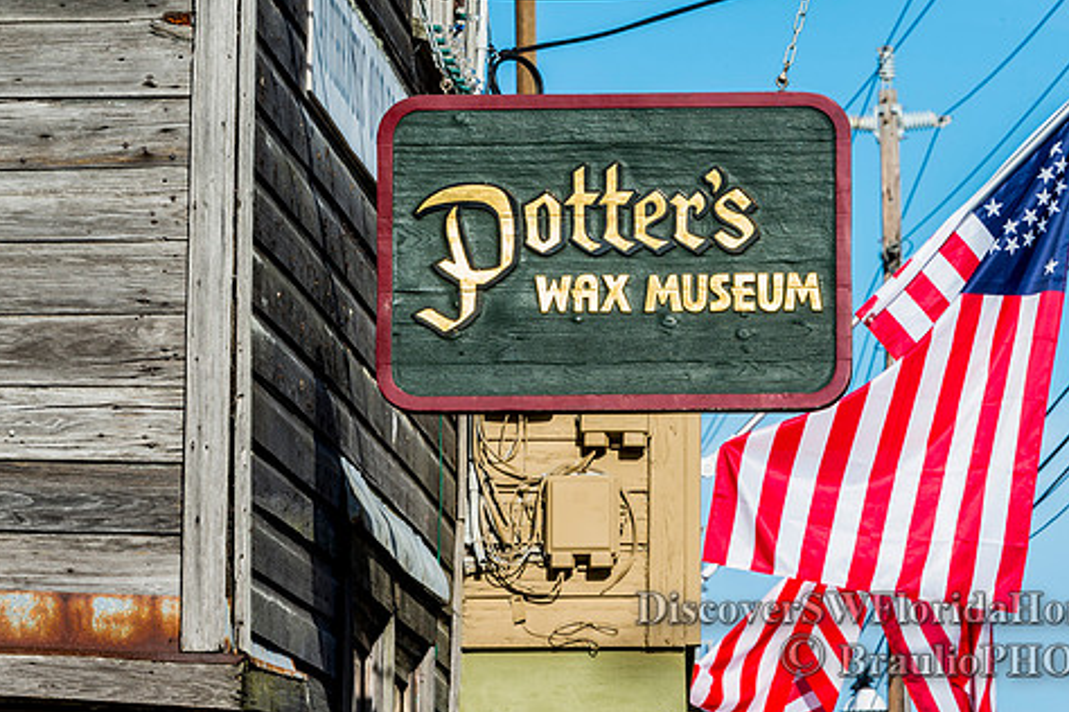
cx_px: 625
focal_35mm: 251
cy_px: 292
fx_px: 7453
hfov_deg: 8.2
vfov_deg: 5.5
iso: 200
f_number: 16
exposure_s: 1/100
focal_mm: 200
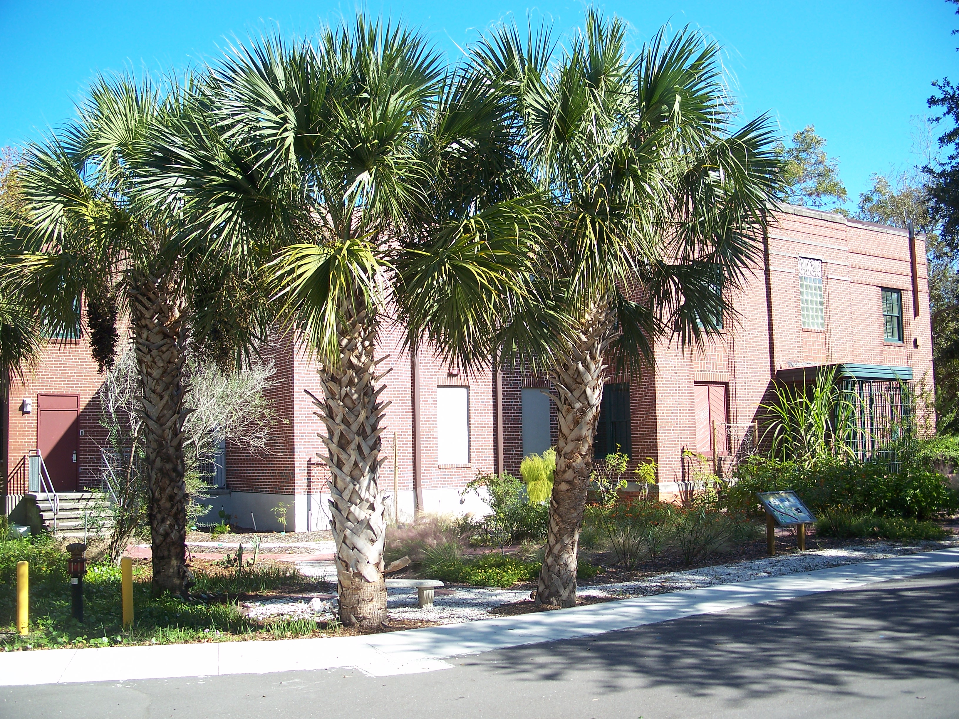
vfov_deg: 38.7
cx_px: 480
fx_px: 1025
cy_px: 360
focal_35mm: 37
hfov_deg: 50.1
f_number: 2.8
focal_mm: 7.8
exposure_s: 1/320
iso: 64
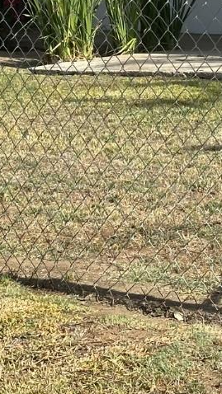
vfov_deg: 13.0
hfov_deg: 7.4
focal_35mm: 164
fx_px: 1716
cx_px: 59
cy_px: 57
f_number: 1.78
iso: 64
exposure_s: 1/3155
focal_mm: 6.86
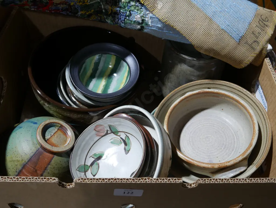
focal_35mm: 34
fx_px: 271
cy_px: 104
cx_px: 138
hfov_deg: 53.9
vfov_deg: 41.8
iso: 500
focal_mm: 17
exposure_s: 1/60
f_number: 4.5
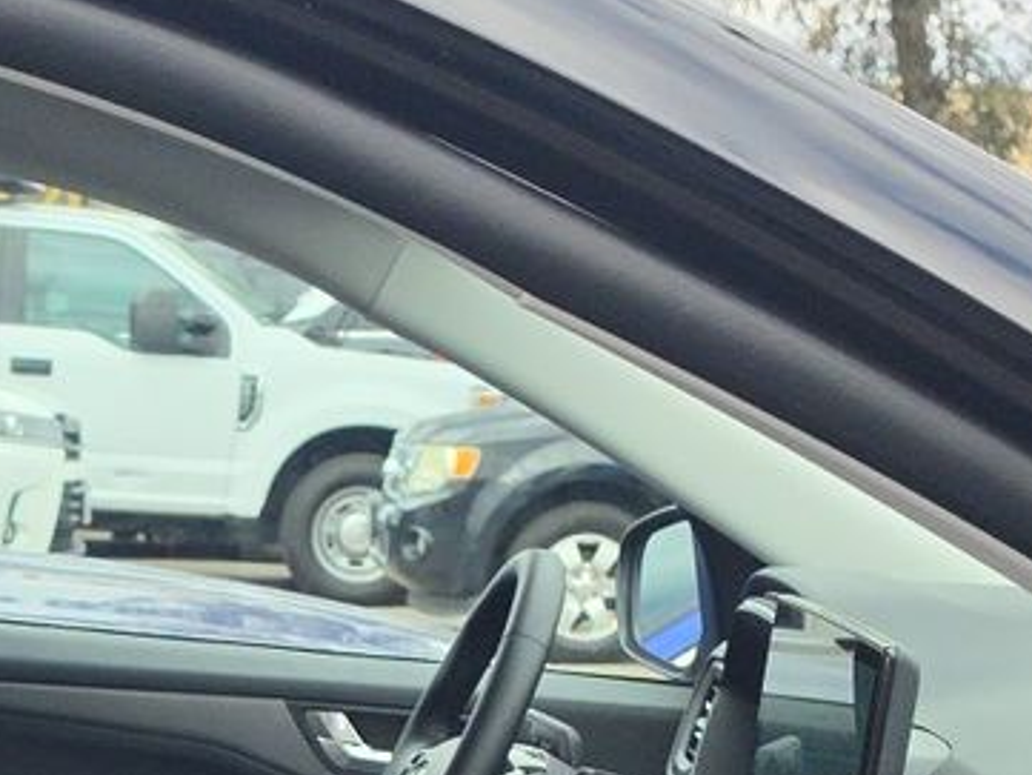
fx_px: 3042
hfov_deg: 18.6
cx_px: -69
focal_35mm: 102
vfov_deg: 13.9
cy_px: 1047
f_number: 1.4
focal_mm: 6.5
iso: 63
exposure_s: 1/2722
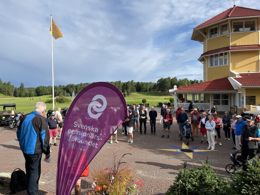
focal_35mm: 26
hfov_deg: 67.3
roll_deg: +1.3
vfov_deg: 53.1
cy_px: 98
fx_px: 195
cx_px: 130
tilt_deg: -0.5
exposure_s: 1/3521
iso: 50
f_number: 1.6
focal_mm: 5.1
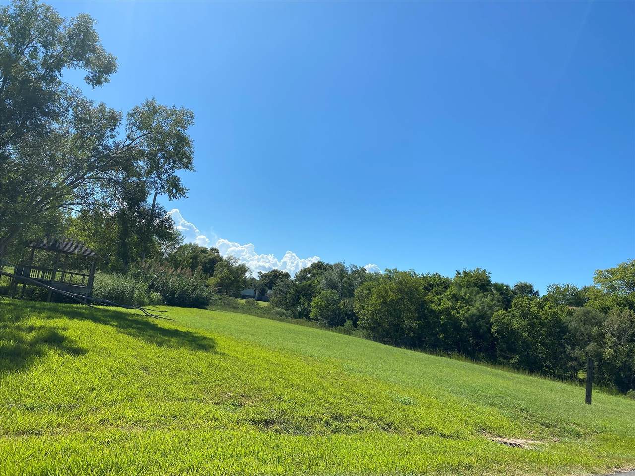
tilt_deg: +7.9
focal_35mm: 26
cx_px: 318
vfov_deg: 53.1
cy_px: 238
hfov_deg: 67.3
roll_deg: -8.8
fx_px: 477
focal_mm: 4.25
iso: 32
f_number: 1.8
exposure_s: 1/4115
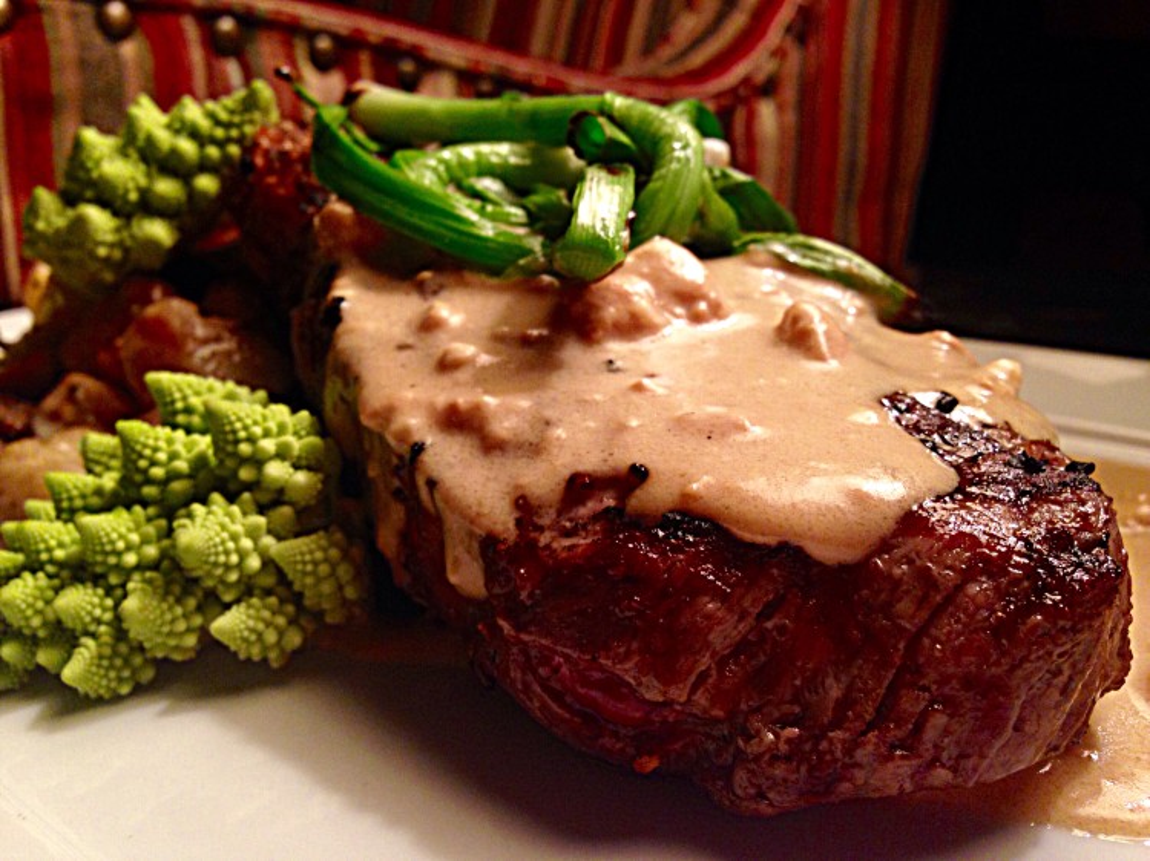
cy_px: 430
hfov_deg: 55.4
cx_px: 575
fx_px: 1096
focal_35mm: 33
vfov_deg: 42.9
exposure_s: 1/20
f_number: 2.4
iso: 125
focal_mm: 4.12
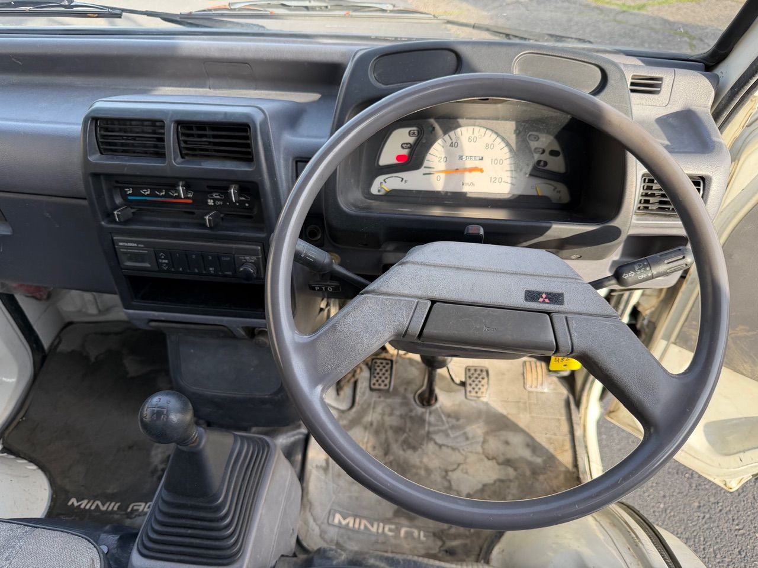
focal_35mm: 24
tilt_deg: -41.8
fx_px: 526
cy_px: 284
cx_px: 379
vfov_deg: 56.8
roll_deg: +1.0
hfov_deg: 71.6
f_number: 1.78
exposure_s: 1/478
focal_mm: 6.76
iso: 100
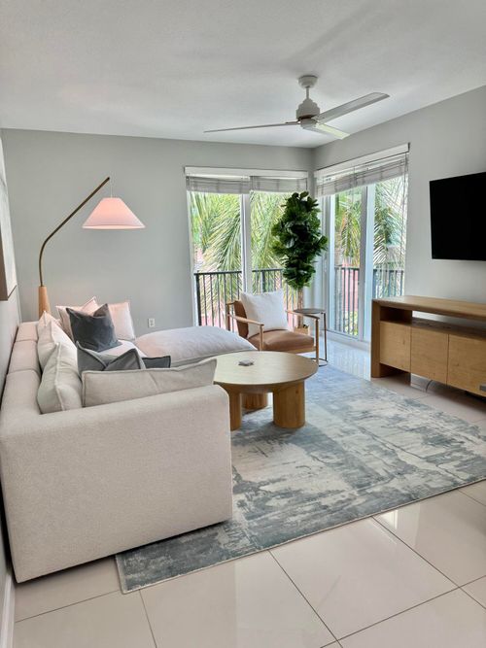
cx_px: 243
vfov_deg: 71.6
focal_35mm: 24
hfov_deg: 56.8
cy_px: 324
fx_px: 449
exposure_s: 1/159
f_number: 1.78
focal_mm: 6.76
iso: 64
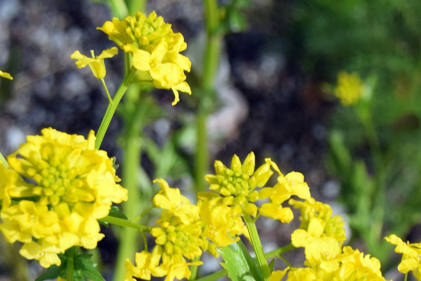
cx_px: 354
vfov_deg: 7.0
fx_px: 2269
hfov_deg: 10.6
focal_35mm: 194
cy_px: 297
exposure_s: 1/400
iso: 200
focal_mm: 52
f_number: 8
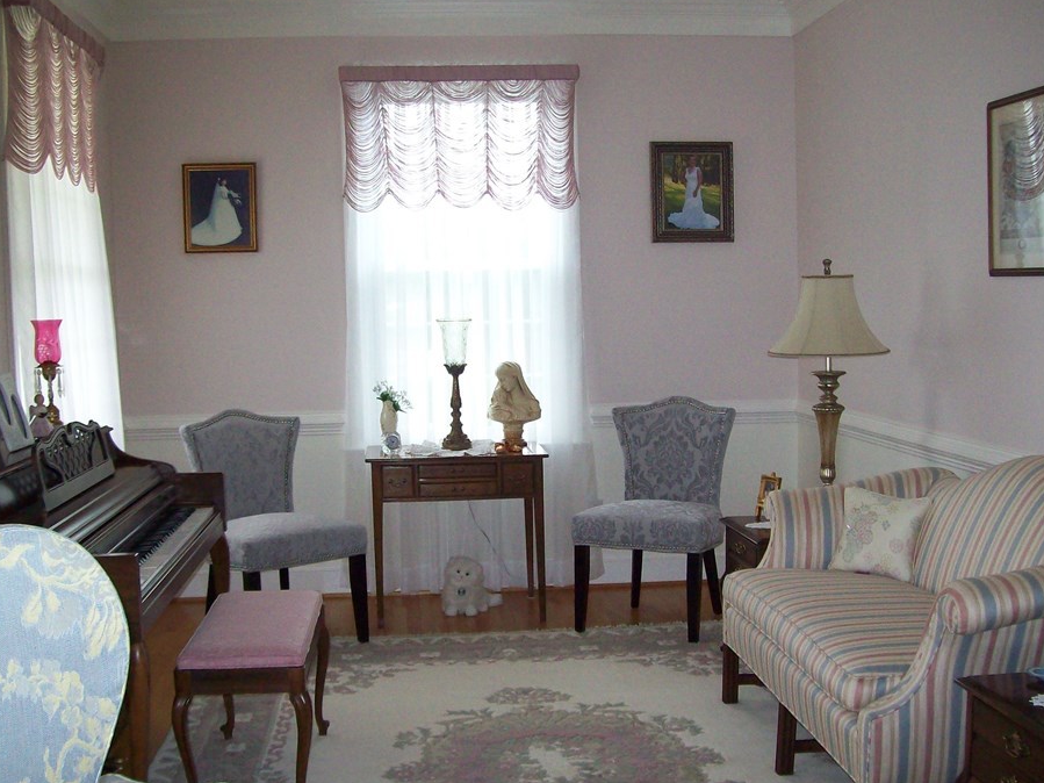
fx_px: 1236
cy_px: 414
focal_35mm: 41
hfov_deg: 45.8
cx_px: 491
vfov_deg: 35.1
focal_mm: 6
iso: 200
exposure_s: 1/64
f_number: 2.7
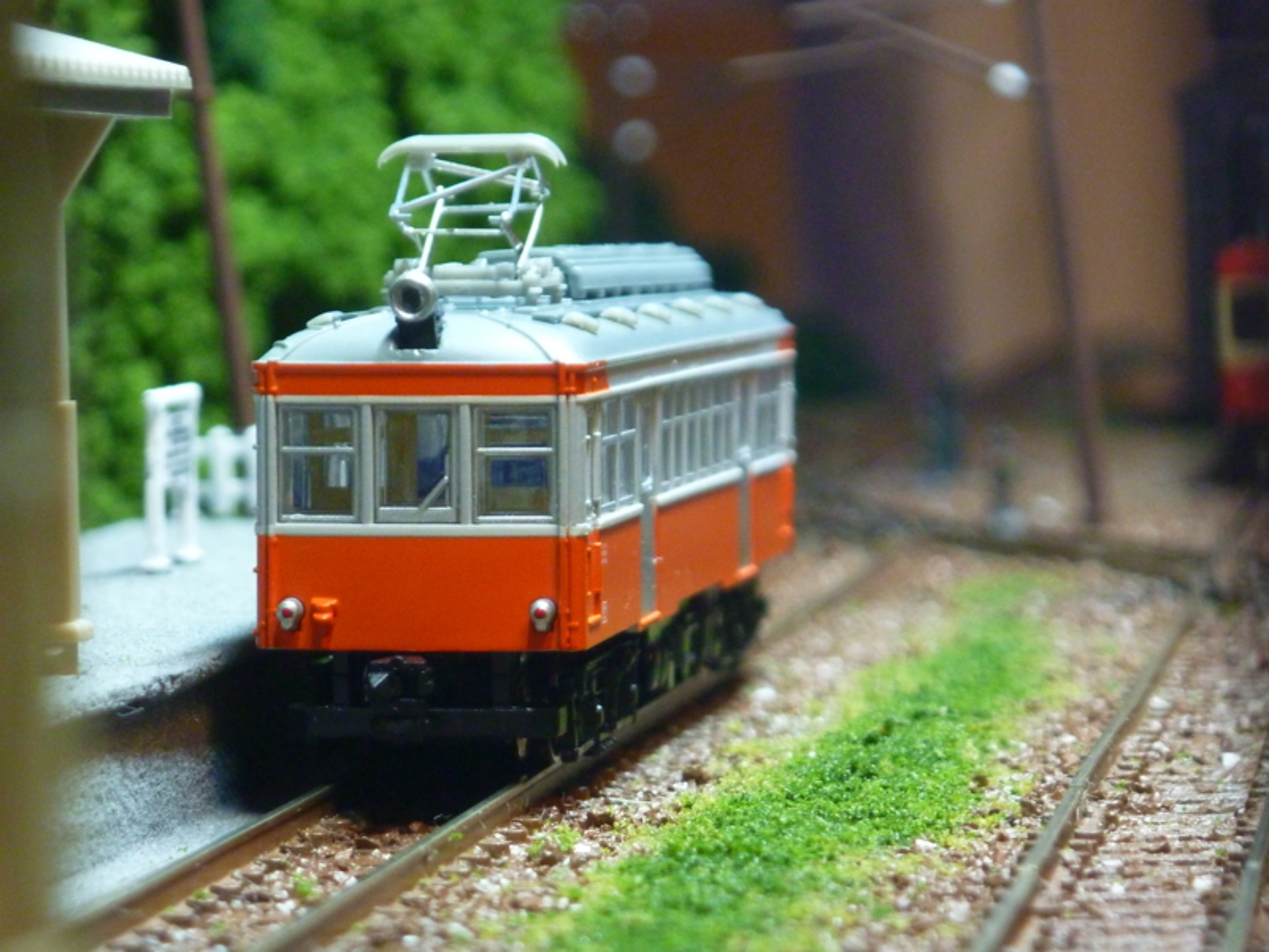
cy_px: 476
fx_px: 6085
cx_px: 634
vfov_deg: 8.9
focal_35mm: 166
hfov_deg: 11.9
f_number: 5.9
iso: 400
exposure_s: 1/10
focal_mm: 22.8
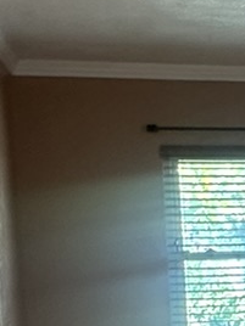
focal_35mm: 107
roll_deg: -0.6
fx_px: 1010
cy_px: 337
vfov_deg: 17.9
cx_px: 449
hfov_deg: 12.6
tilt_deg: -5.3
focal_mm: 2.22
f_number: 2.2
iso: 250
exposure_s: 1/60
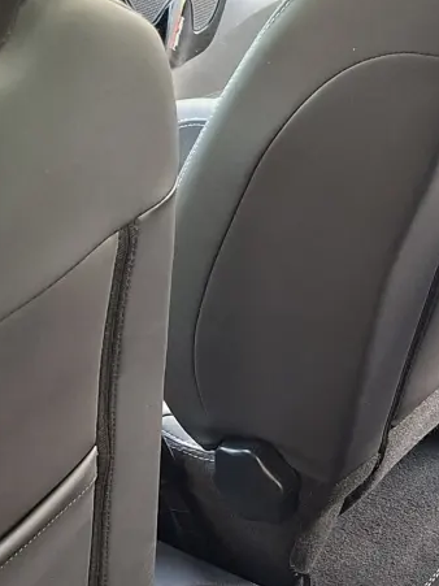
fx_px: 1472
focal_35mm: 87
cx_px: 531
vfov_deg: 22.0
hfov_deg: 16.3
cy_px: 526
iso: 320
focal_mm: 5.54
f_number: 1.8
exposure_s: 1/33
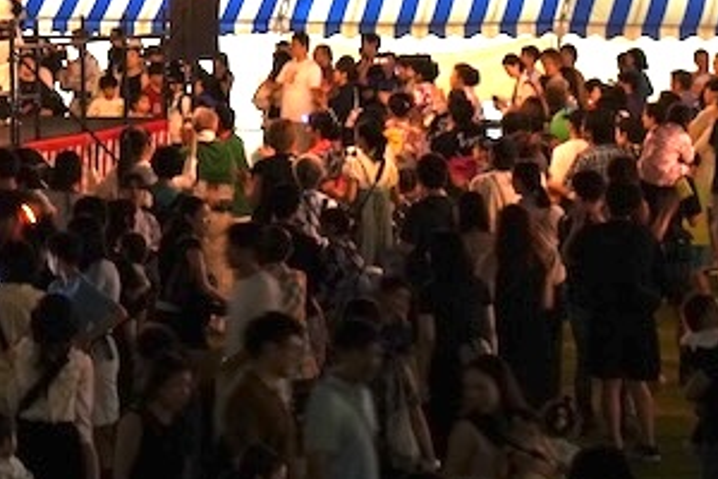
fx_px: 5584
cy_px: -292
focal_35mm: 280
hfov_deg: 7.2
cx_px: -565
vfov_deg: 4.9
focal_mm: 70
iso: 1600
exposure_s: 1/15
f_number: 4
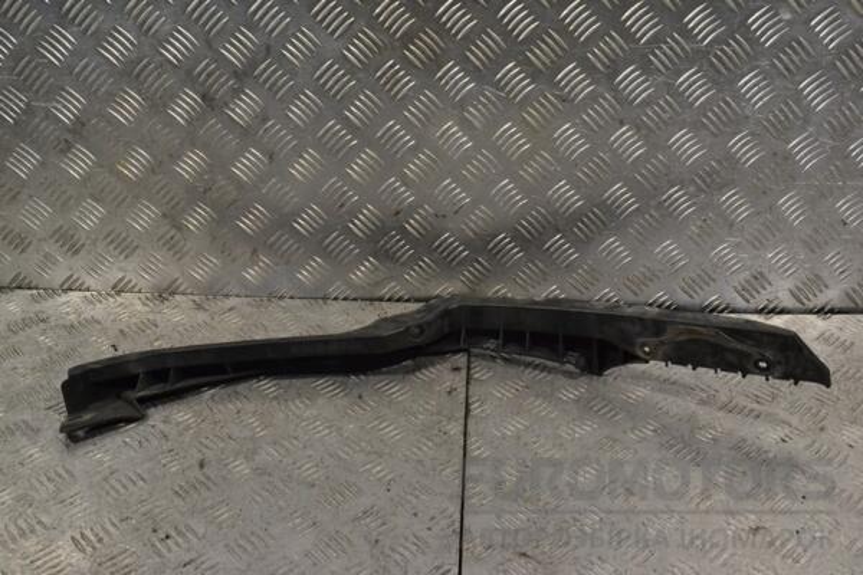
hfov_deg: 49.6
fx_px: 935
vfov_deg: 34.2
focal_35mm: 39
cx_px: 432
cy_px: 288
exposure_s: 1/320
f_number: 9
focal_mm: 26
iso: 3200
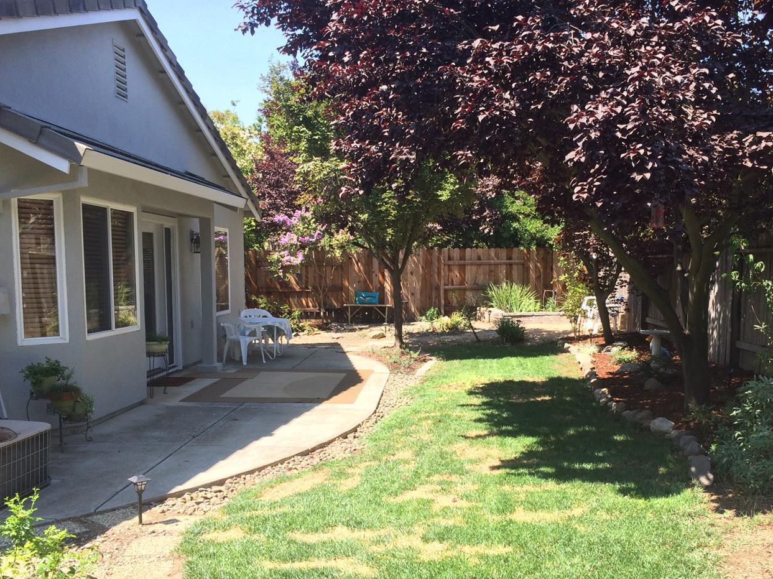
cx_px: 444
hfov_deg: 52.5
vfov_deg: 40.5
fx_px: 781
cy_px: 343
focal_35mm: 35
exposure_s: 1/547
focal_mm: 4.15
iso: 32
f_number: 2.2
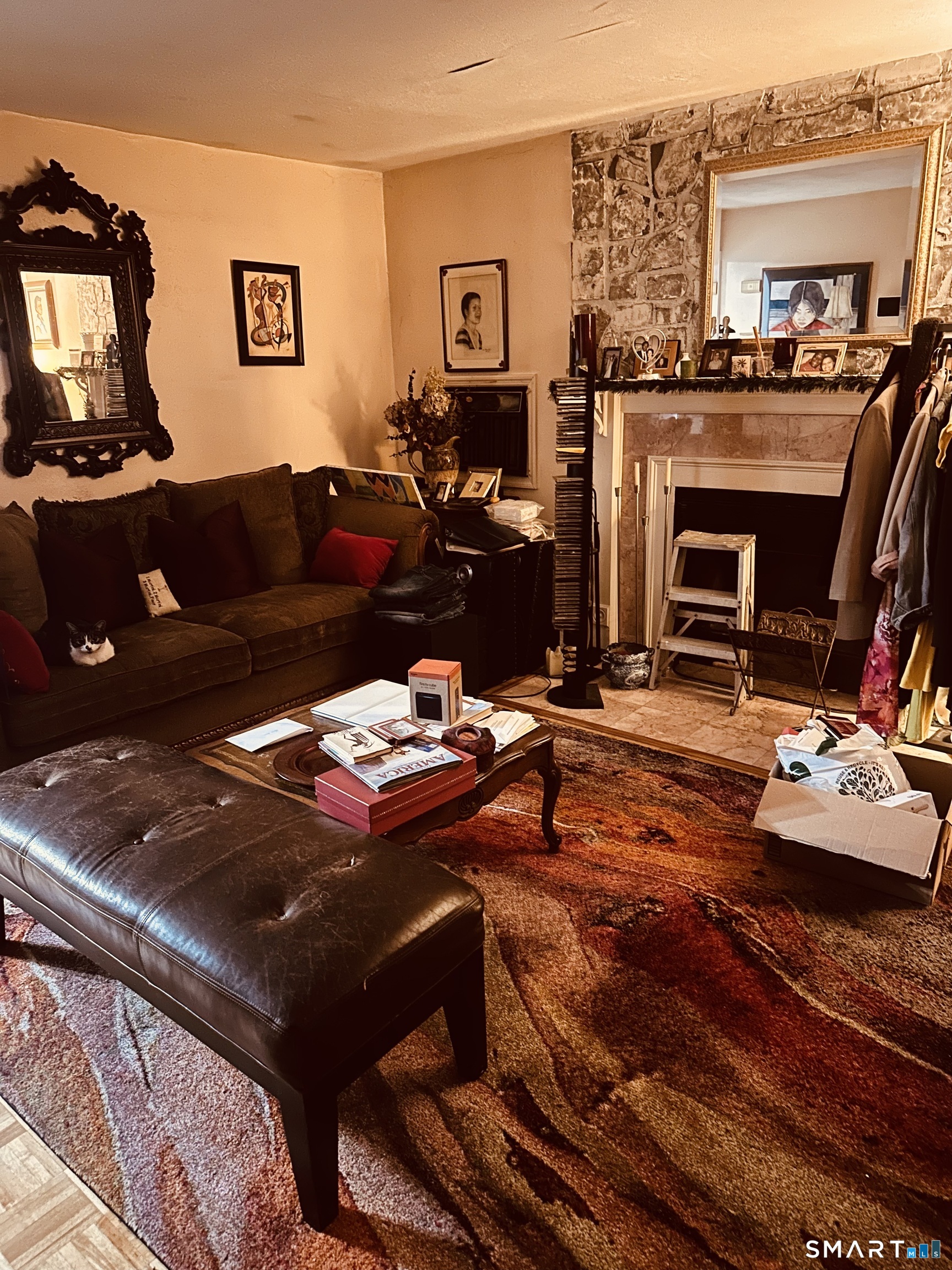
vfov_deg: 71.6
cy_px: 635
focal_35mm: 24
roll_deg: +1.1
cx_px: 476
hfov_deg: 56.8
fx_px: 880
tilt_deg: -16.8
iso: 1000
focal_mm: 6.86
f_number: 1.78
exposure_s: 1/12
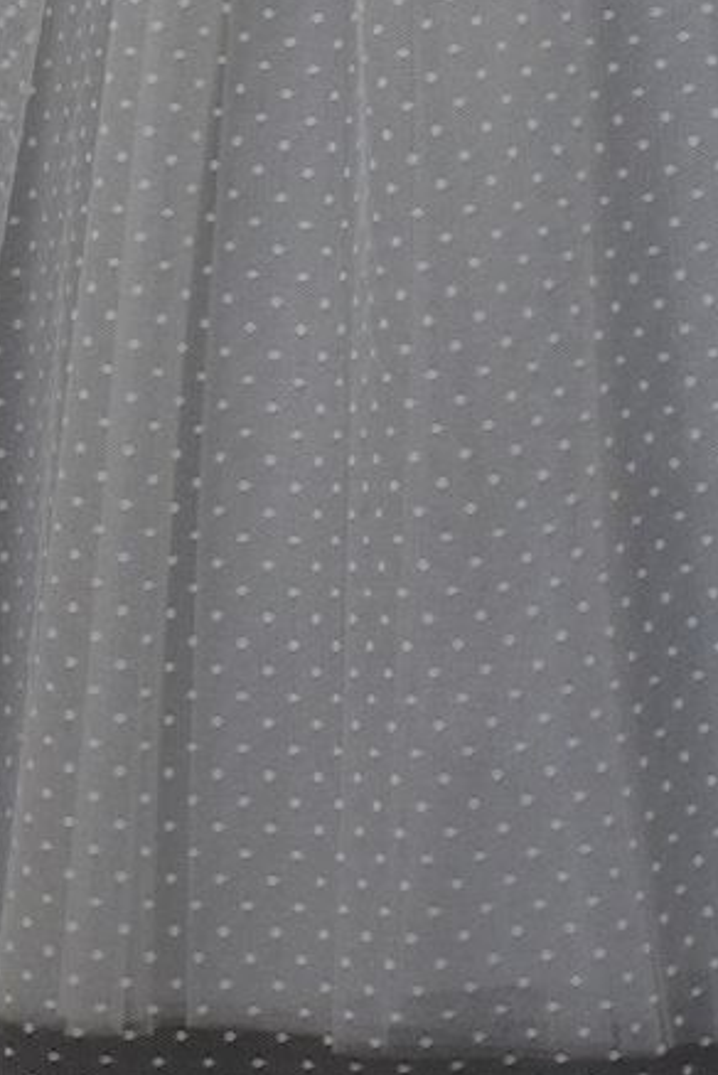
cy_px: -1028
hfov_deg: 6.4
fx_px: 6453
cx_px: 39
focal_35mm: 216
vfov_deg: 9.0
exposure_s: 1/100
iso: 400
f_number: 5
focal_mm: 35
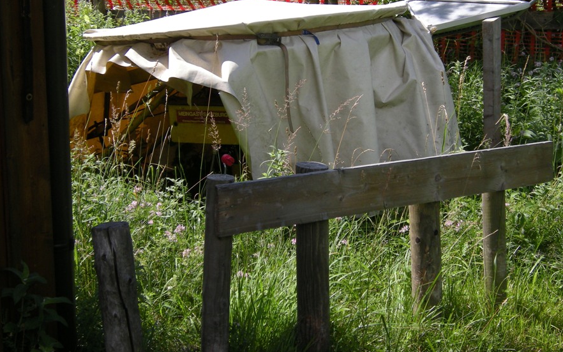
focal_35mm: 64
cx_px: 311
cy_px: 108
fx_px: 982
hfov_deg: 32.0
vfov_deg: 20.2
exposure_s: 1/376
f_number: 3.8
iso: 64
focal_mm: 8.8
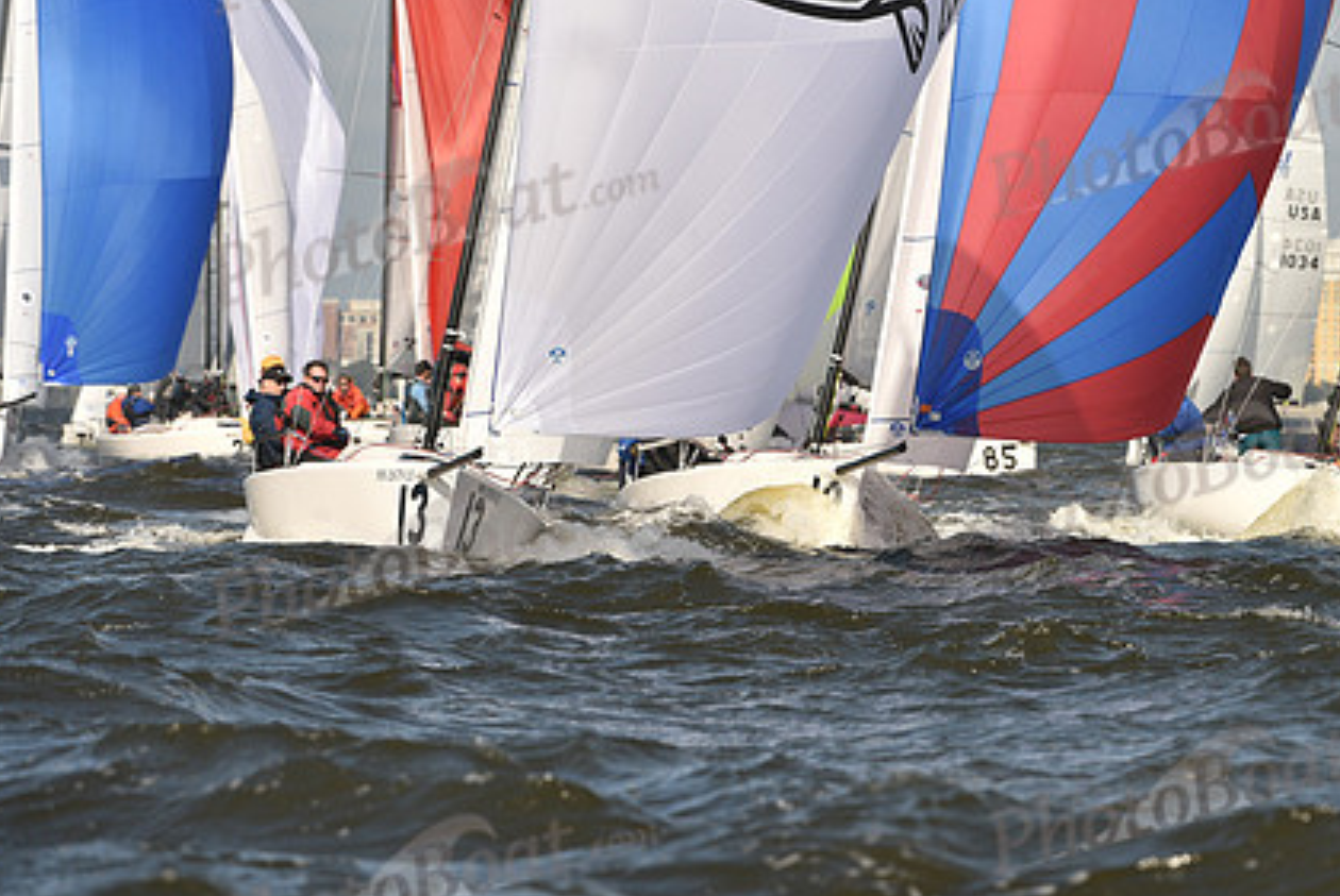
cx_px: 826
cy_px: 346
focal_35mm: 469
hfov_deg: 4.4
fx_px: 17475
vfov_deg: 2.9
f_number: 8
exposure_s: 1/1250
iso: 250
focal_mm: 340
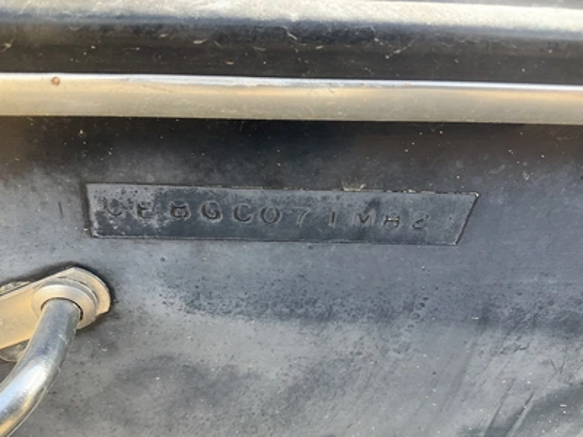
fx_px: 488
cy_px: 218
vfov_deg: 48.2
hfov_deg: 61.7
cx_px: 292
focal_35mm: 29
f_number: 1.8
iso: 20
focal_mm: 3
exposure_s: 1/159
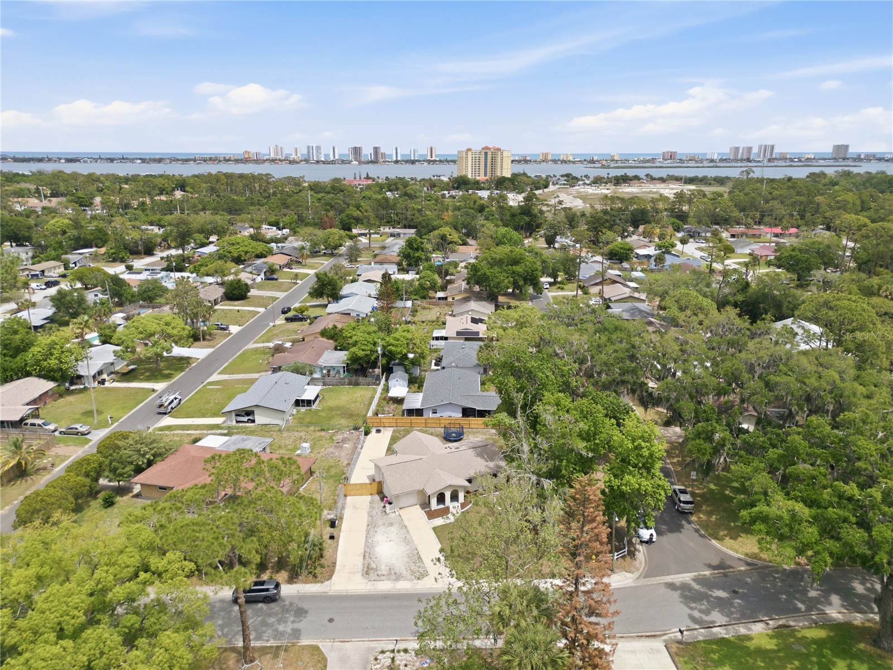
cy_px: 335
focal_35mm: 24
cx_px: 446
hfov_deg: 71.6
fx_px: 619
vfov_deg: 56.8
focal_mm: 6.7
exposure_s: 1/4000
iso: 120
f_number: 1.7
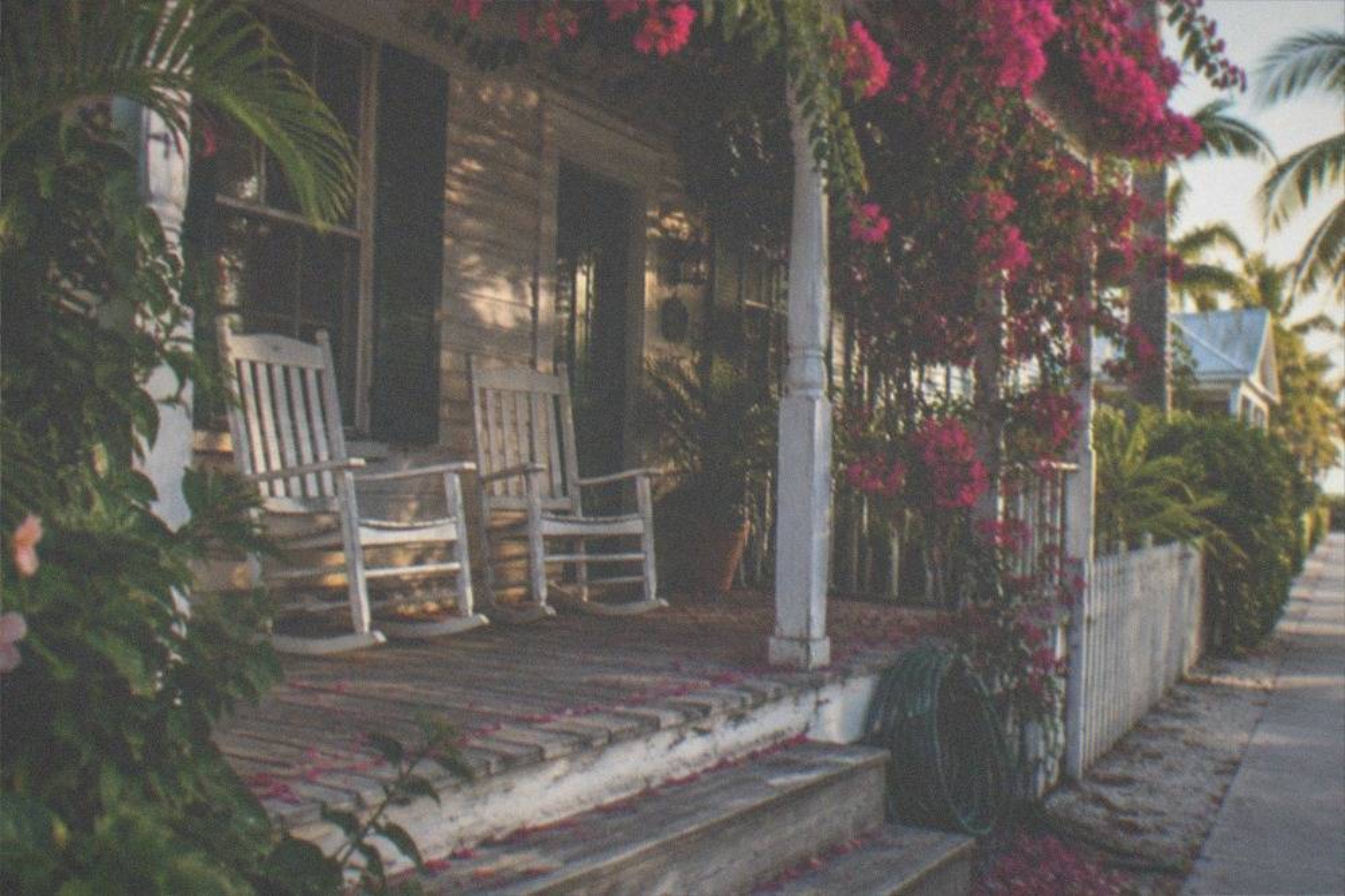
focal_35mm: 35
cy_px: 448
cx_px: 672
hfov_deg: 54.5
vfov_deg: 37.8
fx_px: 1307
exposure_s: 1/400
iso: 640
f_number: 7.1
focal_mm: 35
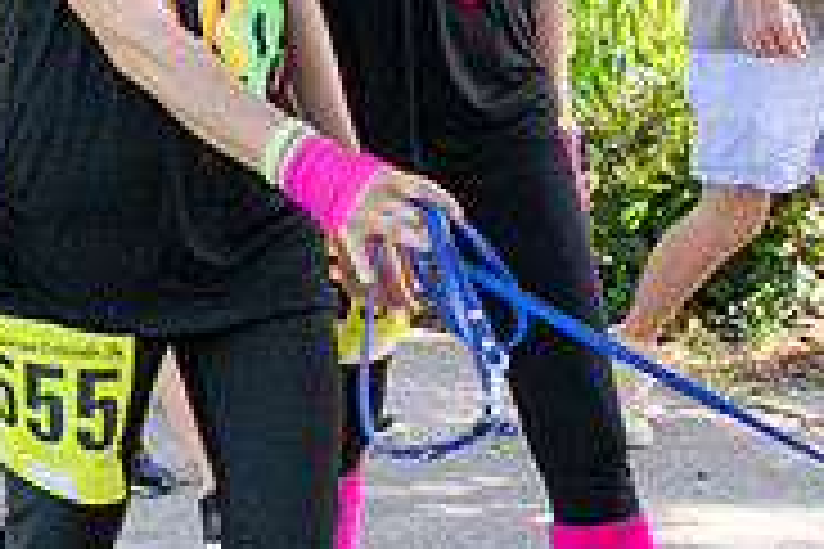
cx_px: -410
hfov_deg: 16.4
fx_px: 2609
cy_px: -216
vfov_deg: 11.6
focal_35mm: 114
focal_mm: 24
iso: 500
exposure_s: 1/400
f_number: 3.5
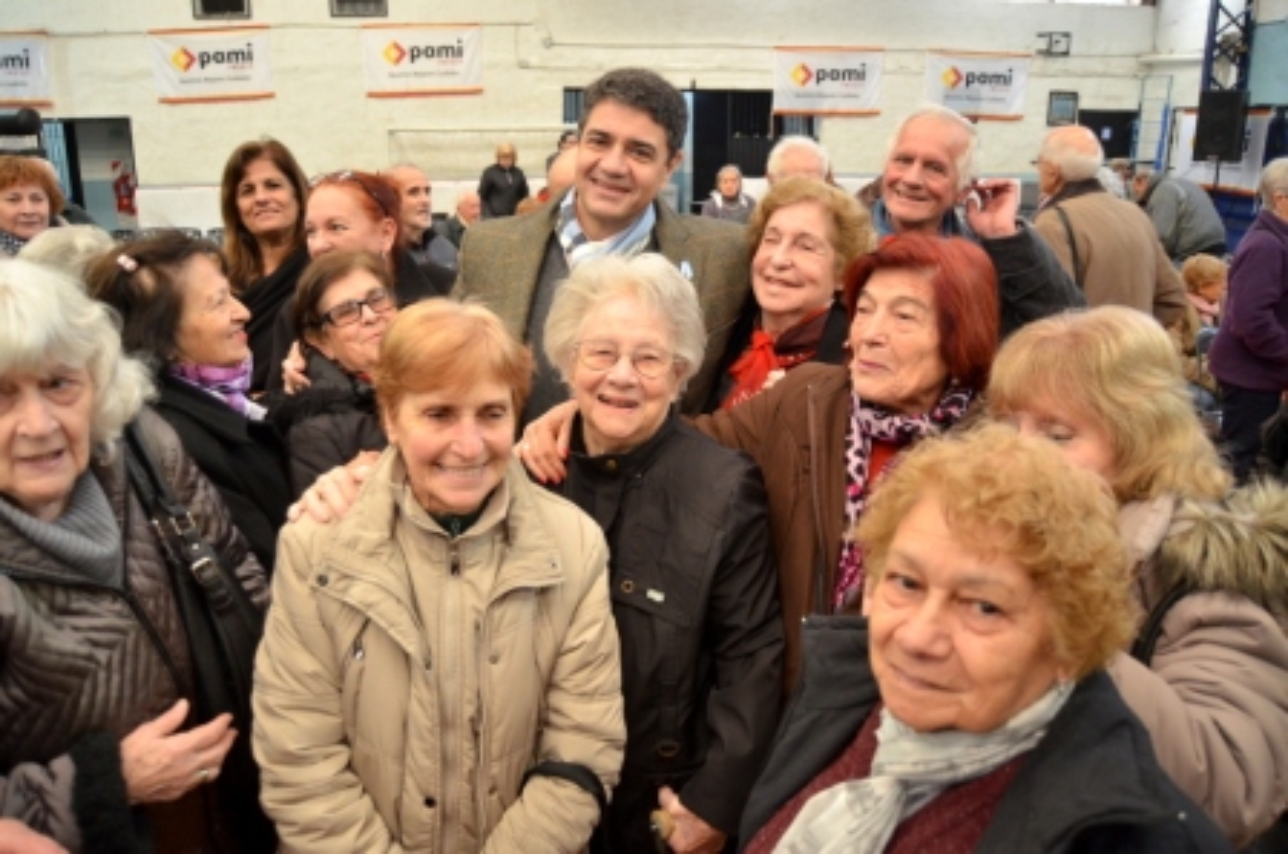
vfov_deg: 47.8
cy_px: 427
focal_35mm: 27
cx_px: 644
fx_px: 964
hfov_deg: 67.5
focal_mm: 18
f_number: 3.5
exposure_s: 1/80
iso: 800
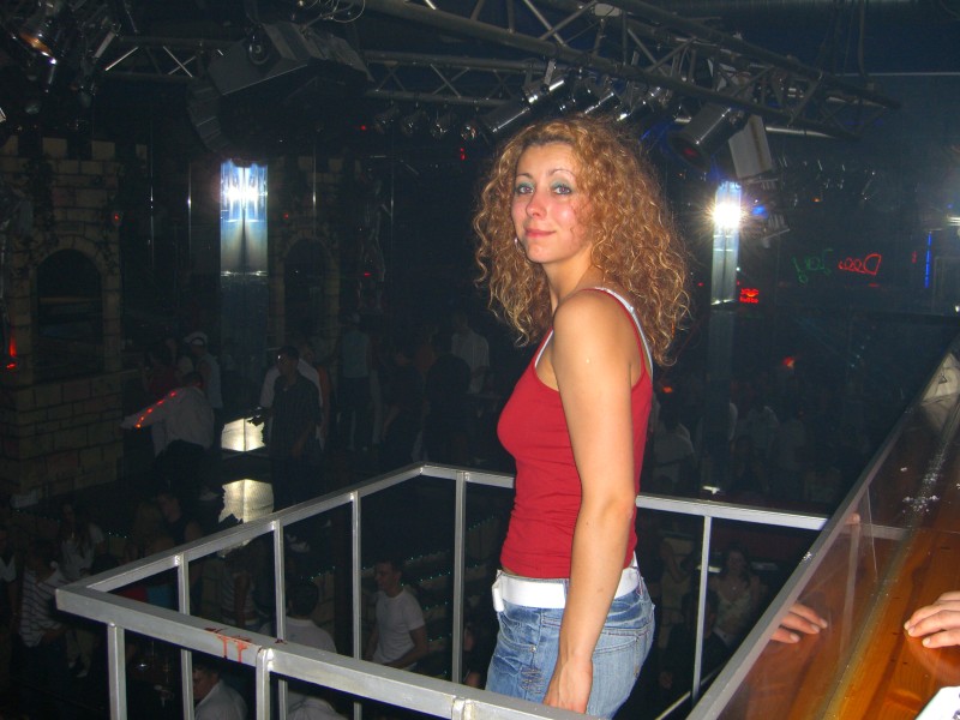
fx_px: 1054
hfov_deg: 49.0
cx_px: 480
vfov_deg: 37.7
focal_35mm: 38
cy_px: 360
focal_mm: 7.9
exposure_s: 1/60
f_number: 2.8
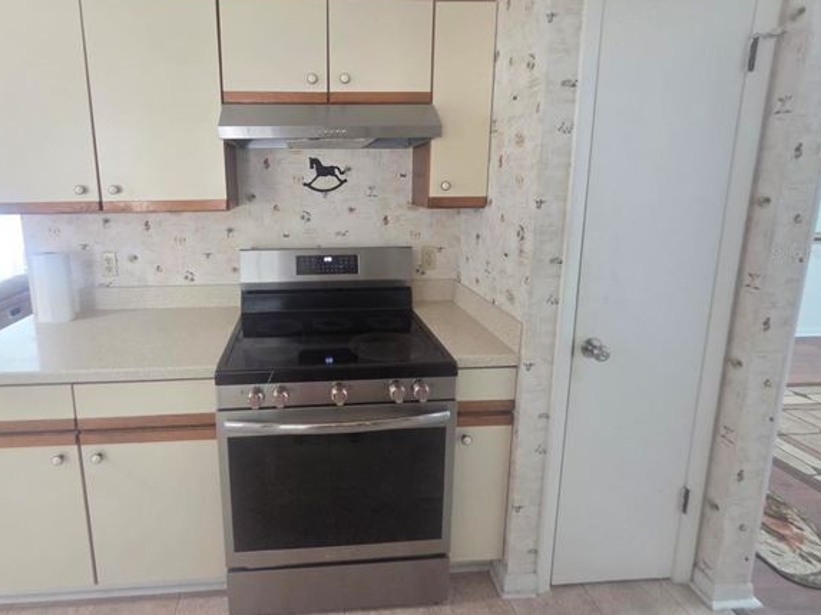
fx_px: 379
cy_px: 252
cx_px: 326
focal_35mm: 16
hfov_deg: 93.2
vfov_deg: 77.3
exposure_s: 1/60
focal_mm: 2.2
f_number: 2.2
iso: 1000
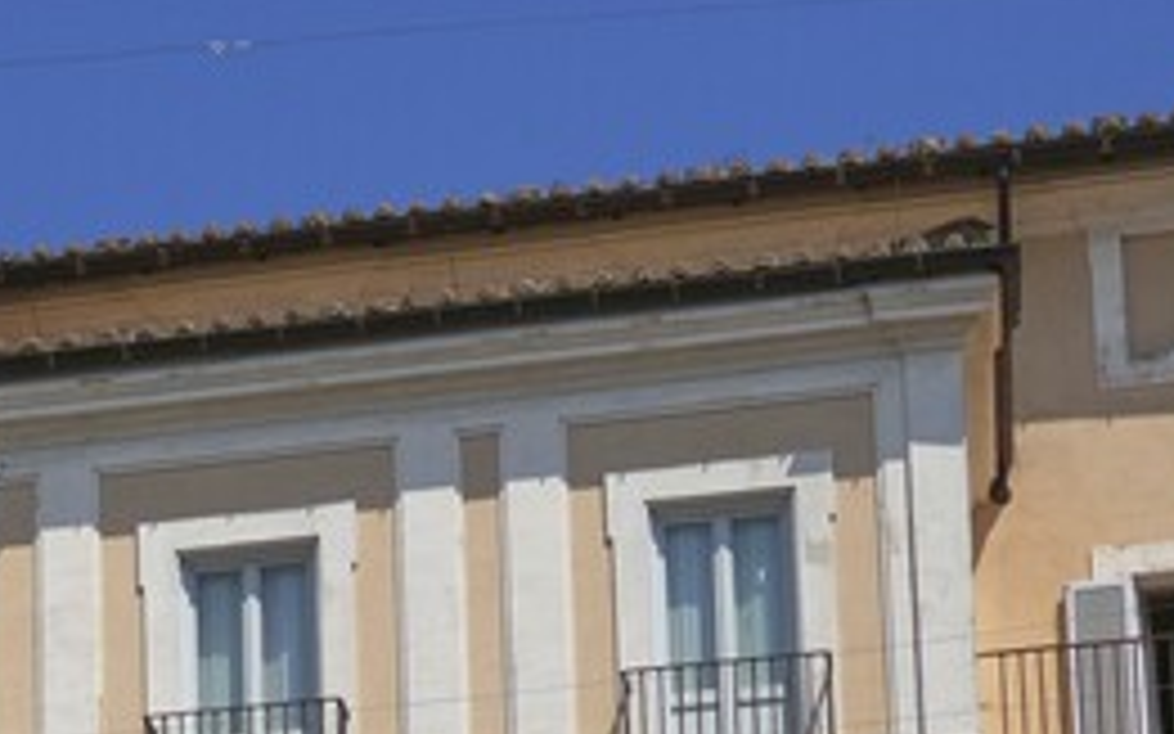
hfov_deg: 13.2
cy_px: 1650
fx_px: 4990
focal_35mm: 156
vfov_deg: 7.9
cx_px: -58
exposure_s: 1/8000
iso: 50
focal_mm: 25
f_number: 2
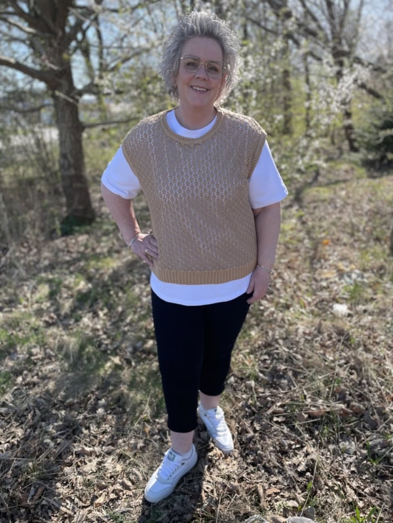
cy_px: 262
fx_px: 394
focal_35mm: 26
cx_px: 196
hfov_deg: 53.1
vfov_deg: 67.3
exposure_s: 1/1276
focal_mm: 4.2
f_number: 1.6
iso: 50
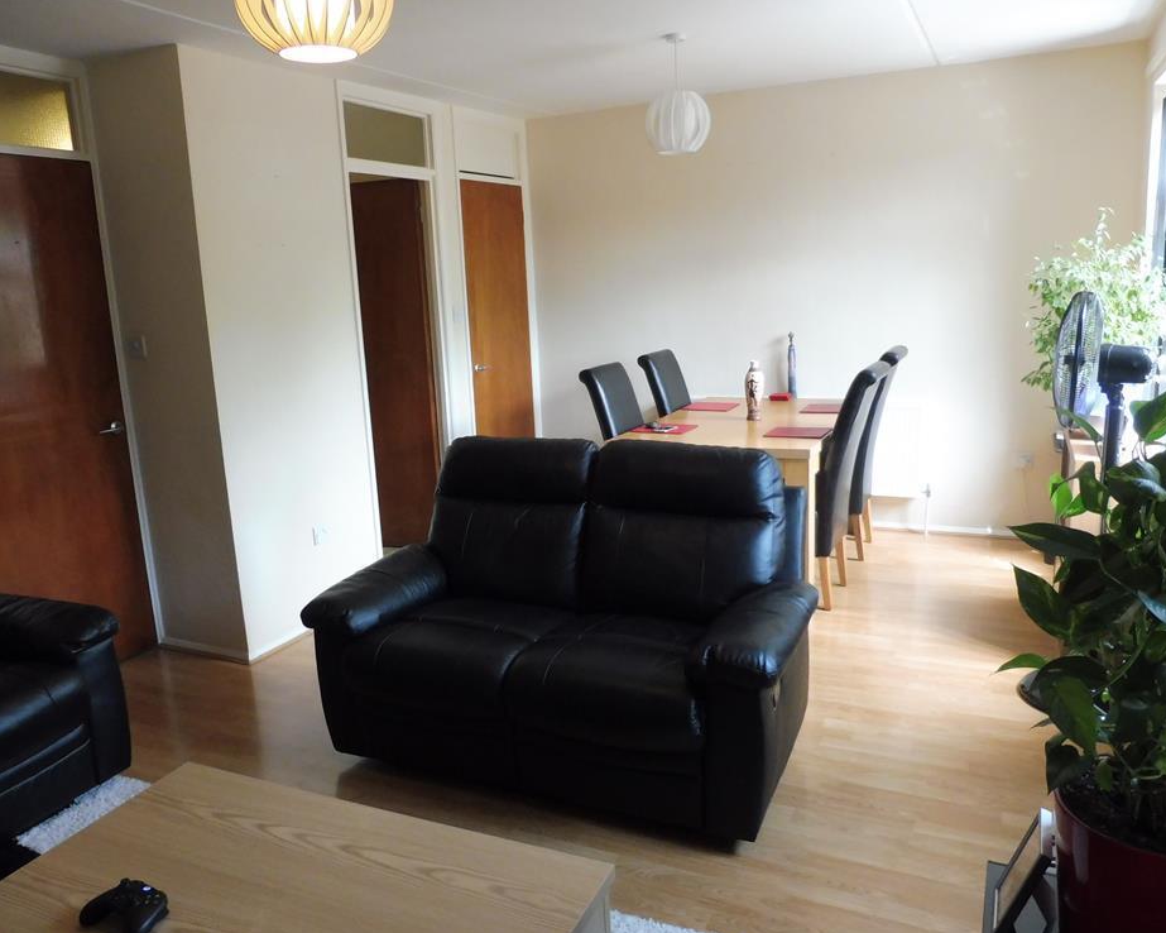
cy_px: 463
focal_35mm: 26
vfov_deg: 54.9
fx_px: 897
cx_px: 544
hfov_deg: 66.0
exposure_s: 1/50
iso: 400
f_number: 3.3
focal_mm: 4.3
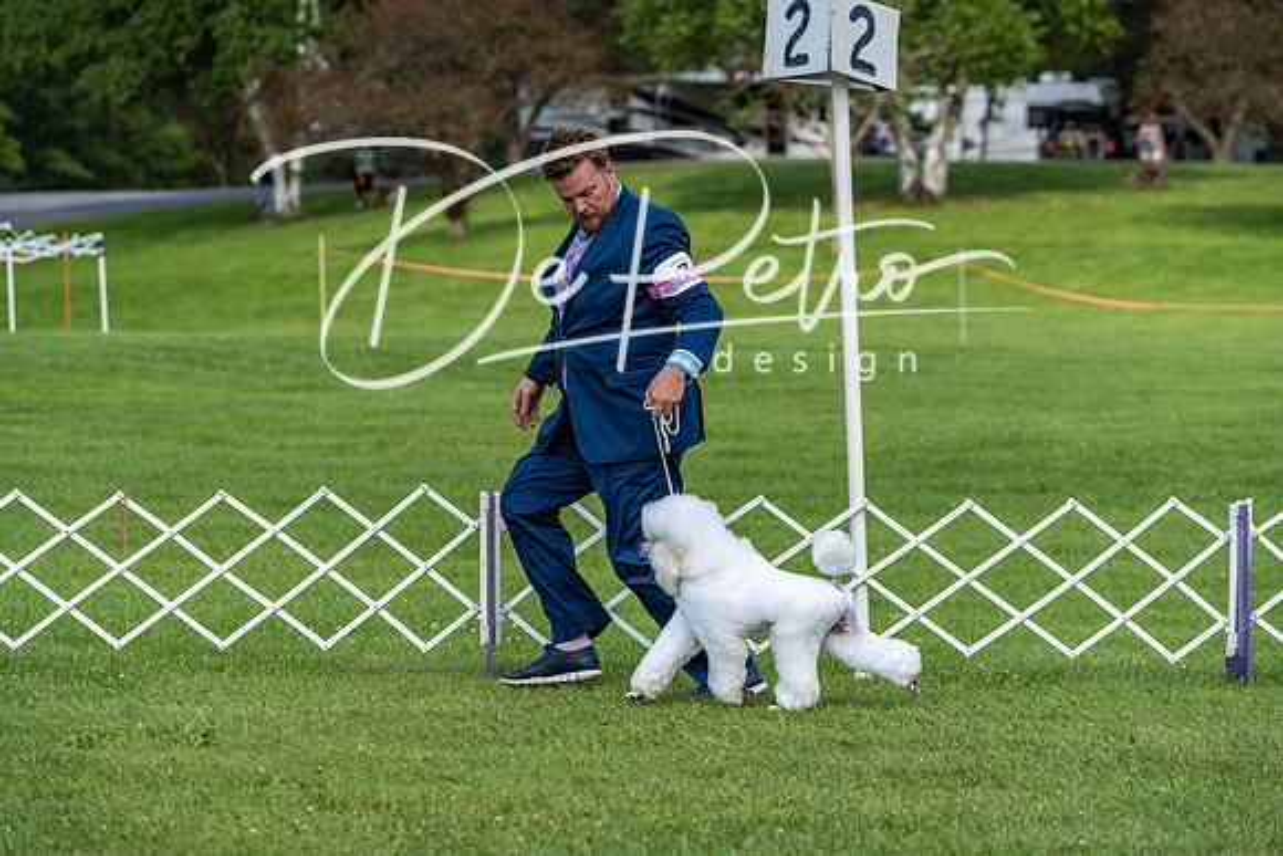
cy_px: 428
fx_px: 5240
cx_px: 642
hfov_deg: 14.0
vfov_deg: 9.3
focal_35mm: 147
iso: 320
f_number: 5
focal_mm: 147
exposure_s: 1/1000
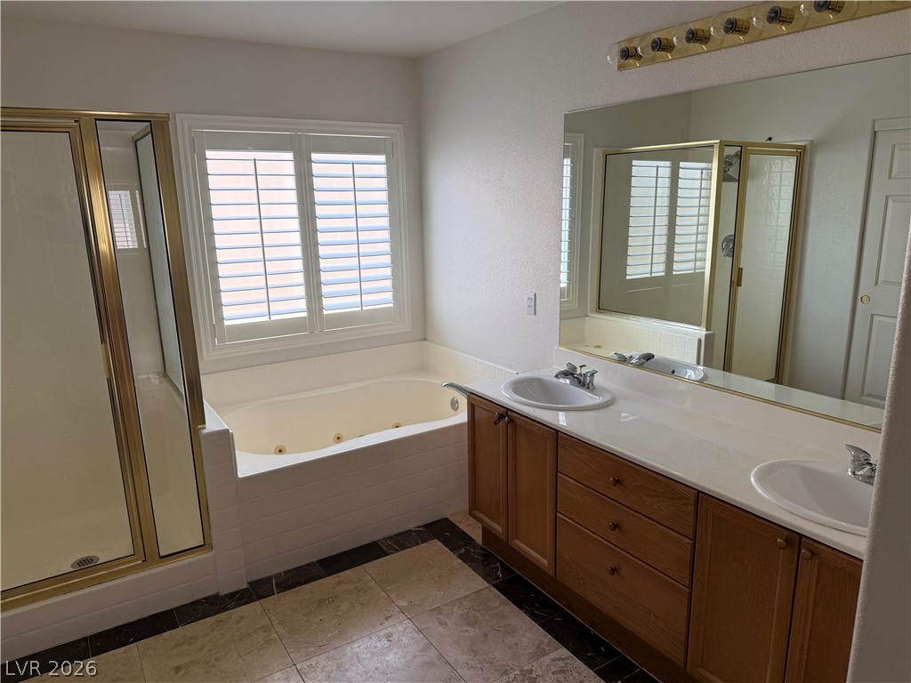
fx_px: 632
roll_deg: +0.8
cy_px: 342
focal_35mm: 24
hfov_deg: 71.6
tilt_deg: -13.1
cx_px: 456
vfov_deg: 56.8
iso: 80
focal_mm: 6.76
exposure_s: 1/189
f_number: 1.78
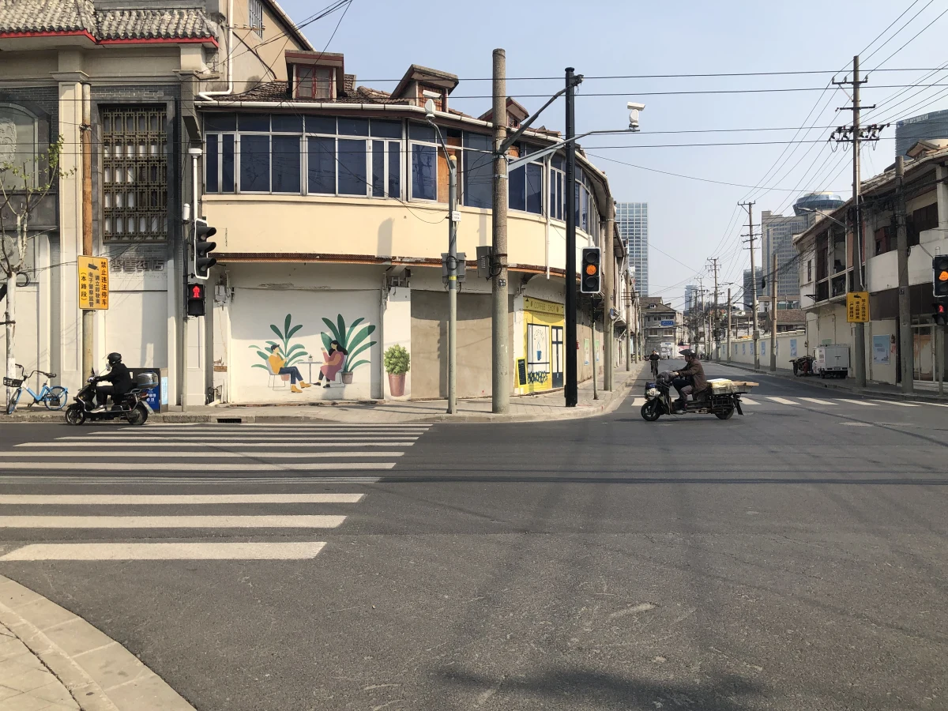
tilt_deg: +0.7
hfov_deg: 63.4
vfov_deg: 49.7
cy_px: 356
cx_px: 474
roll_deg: +0.0
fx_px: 767
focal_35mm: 28
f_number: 1.8
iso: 20
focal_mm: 4
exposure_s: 1/2288
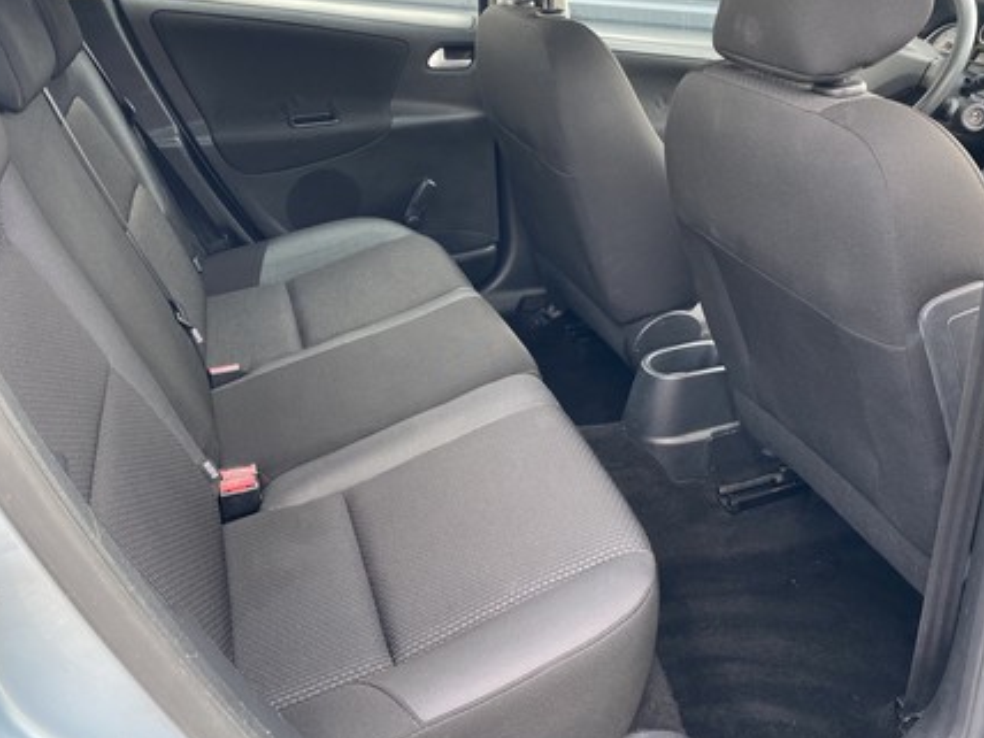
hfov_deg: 58.3
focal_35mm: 31
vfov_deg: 45.3
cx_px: 536
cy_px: 307
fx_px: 881
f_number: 1.8
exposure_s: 1/121
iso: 125
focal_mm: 4.25
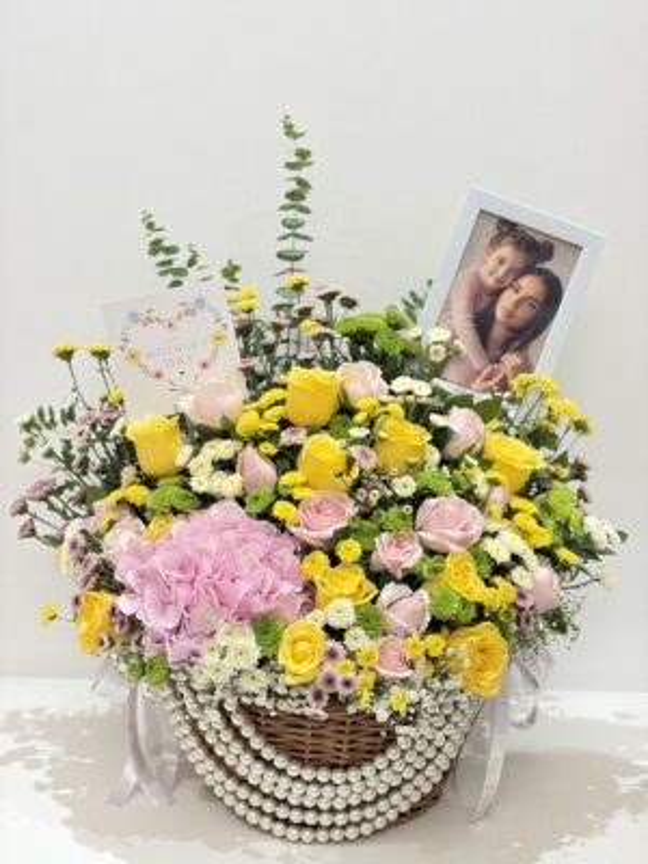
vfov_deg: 36.8
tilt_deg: -11.0
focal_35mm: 52
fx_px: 1298
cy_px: 432
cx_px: 324
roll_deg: -0.9
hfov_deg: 28.0
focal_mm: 5.96
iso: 100
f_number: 1.6
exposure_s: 1/50
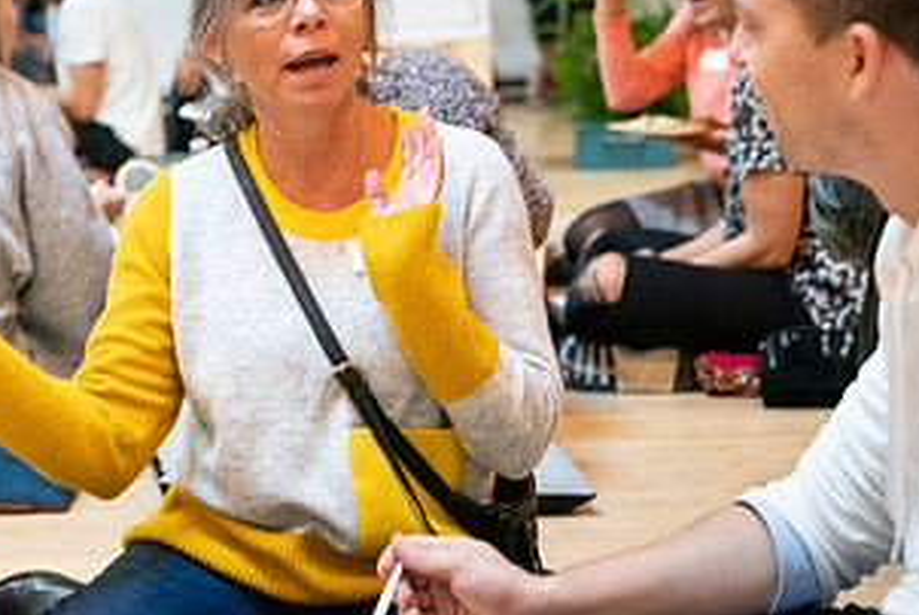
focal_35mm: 94
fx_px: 2402
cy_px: 257
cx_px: 262
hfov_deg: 21.5
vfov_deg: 14.6
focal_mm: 49
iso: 8000
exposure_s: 1/160
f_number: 2.8
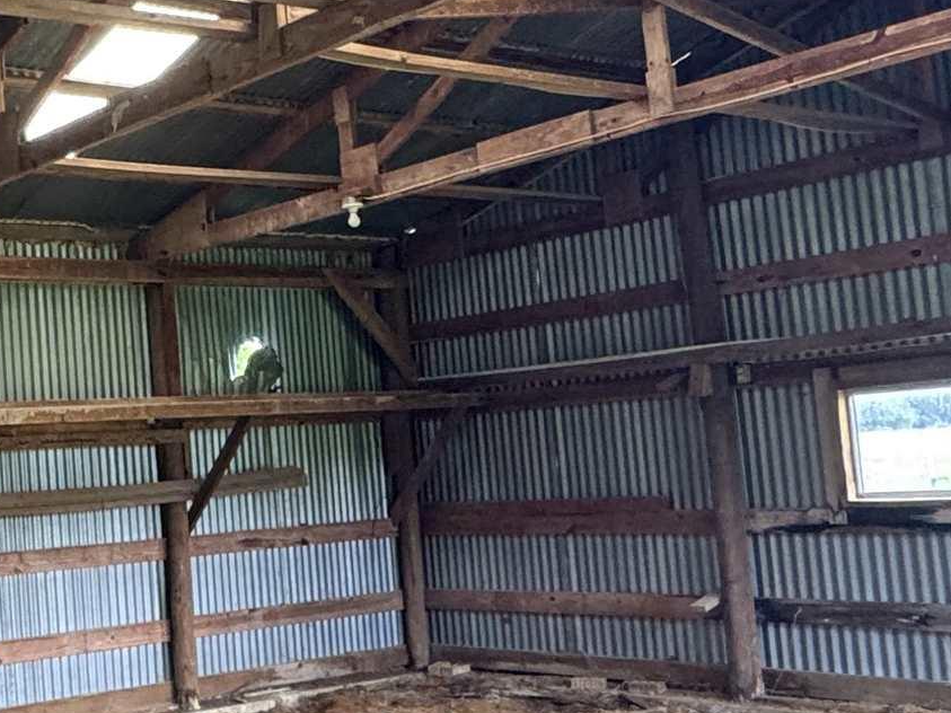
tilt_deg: +3.5
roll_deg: +4.4
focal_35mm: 51
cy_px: 385
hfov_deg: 33.0
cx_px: -88
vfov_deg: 28.5
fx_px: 1401
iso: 320
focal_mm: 2.22
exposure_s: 1/95
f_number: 2.2
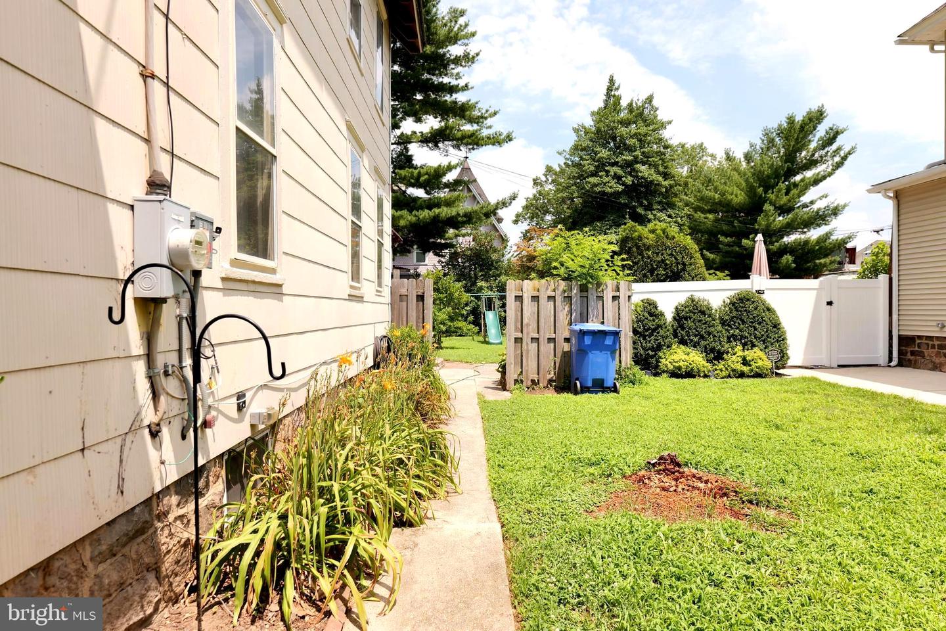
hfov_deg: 84.0
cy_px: 316
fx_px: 526
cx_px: 473
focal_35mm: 20
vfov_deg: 61.9
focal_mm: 20
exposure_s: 1/250
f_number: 5.6
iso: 100
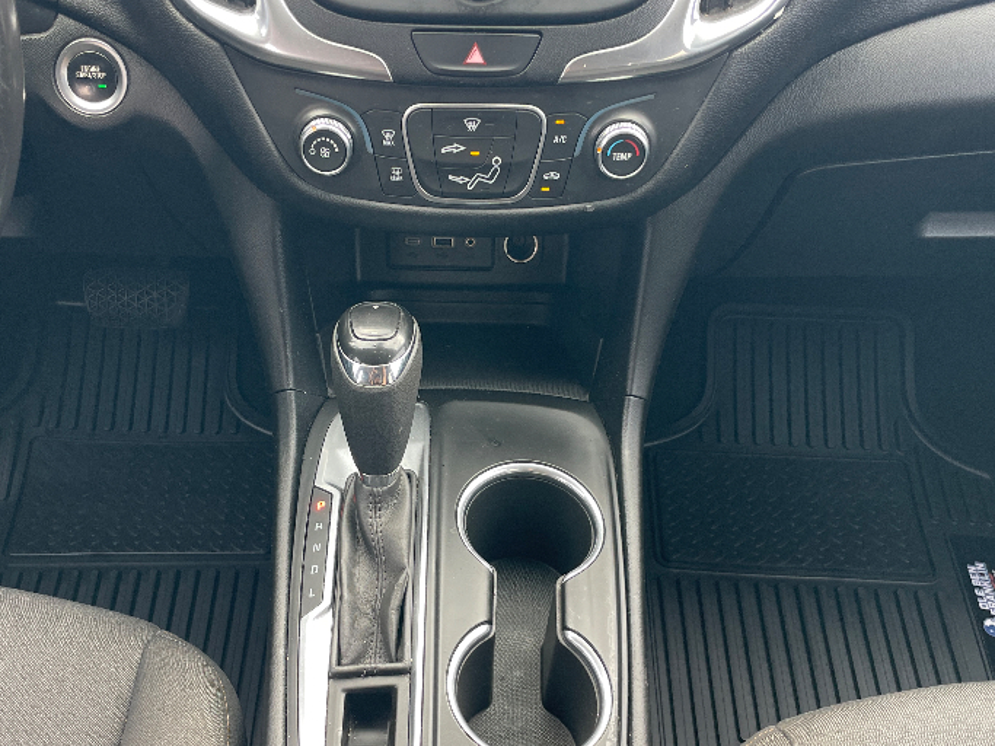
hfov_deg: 47.8
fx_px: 1121
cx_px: 455
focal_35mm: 39
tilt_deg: -48.0
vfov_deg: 36.6
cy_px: 468
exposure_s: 1/121
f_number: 1.6
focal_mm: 4.2
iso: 125
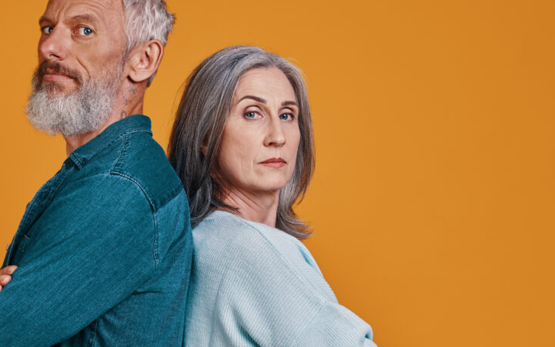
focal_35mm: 79
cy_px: 183
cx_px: 174
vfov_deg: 16.5
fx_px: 1195
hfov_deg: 26.0
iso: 160
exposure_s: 1/100
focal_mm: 55
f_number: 9
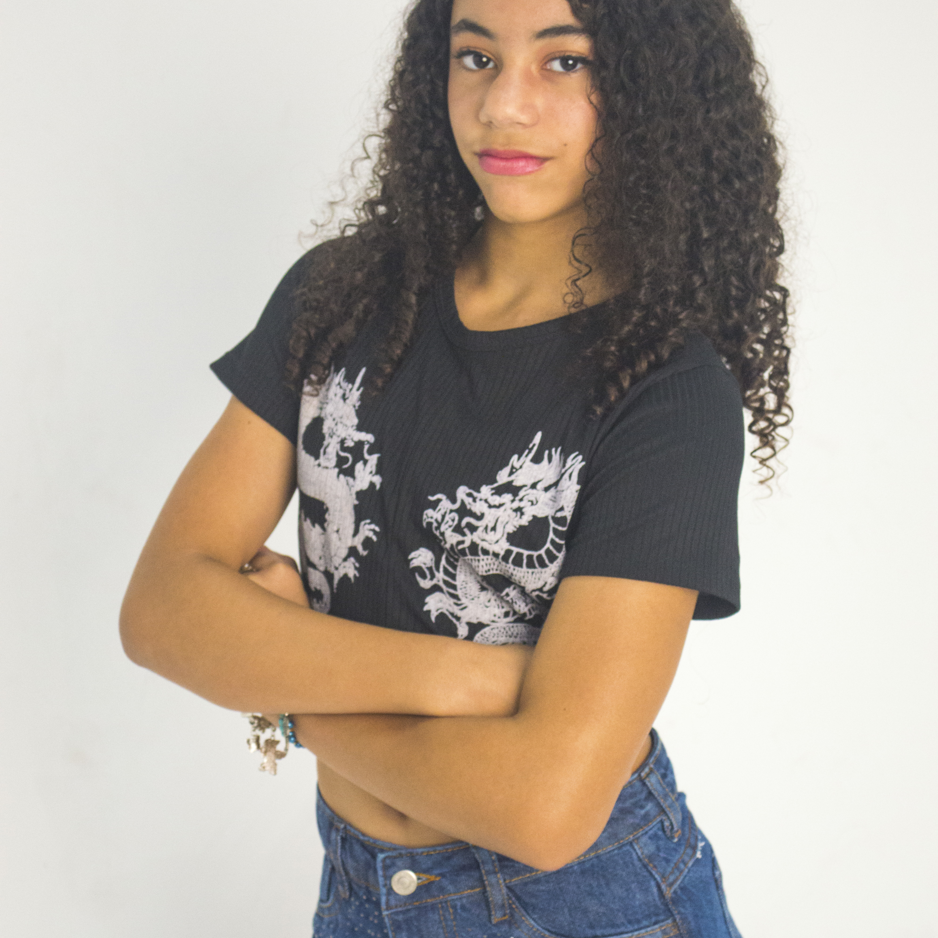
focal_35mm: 96
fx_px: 2943
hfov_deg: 18.1
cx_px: 469
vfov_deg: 18.1
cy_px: 539
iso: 3200
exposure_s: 1/125
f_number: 5.6
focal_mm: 50
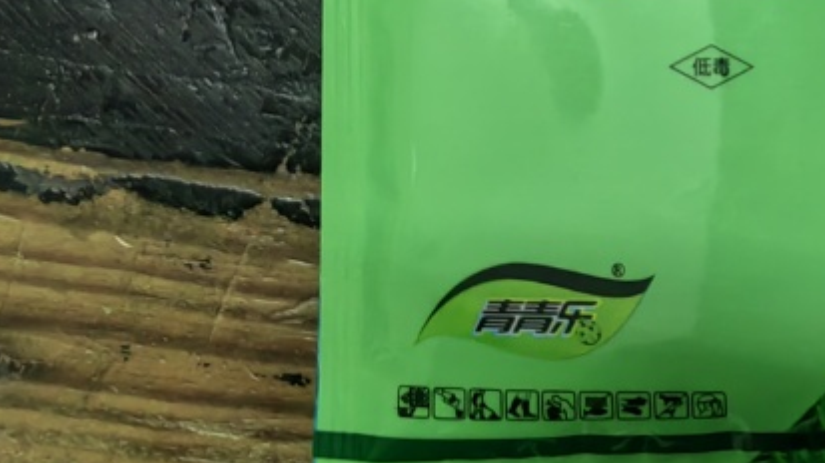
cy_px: -296
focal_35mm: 76
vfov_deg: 14.5
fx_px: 1662
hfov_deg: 26.8
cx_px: 757
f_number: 1.9
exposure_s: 1/50
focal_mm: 5.52
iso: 1000
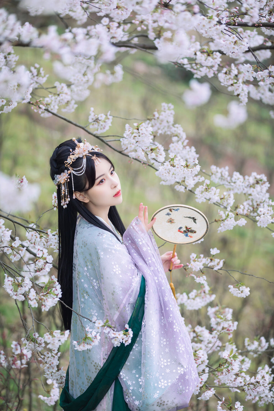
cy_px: 206
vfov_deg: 16.5
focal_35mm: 124
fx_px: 1416
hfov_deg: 11.1
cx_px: 137
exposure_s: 1/400
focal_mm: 125
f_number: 2.8
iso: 200
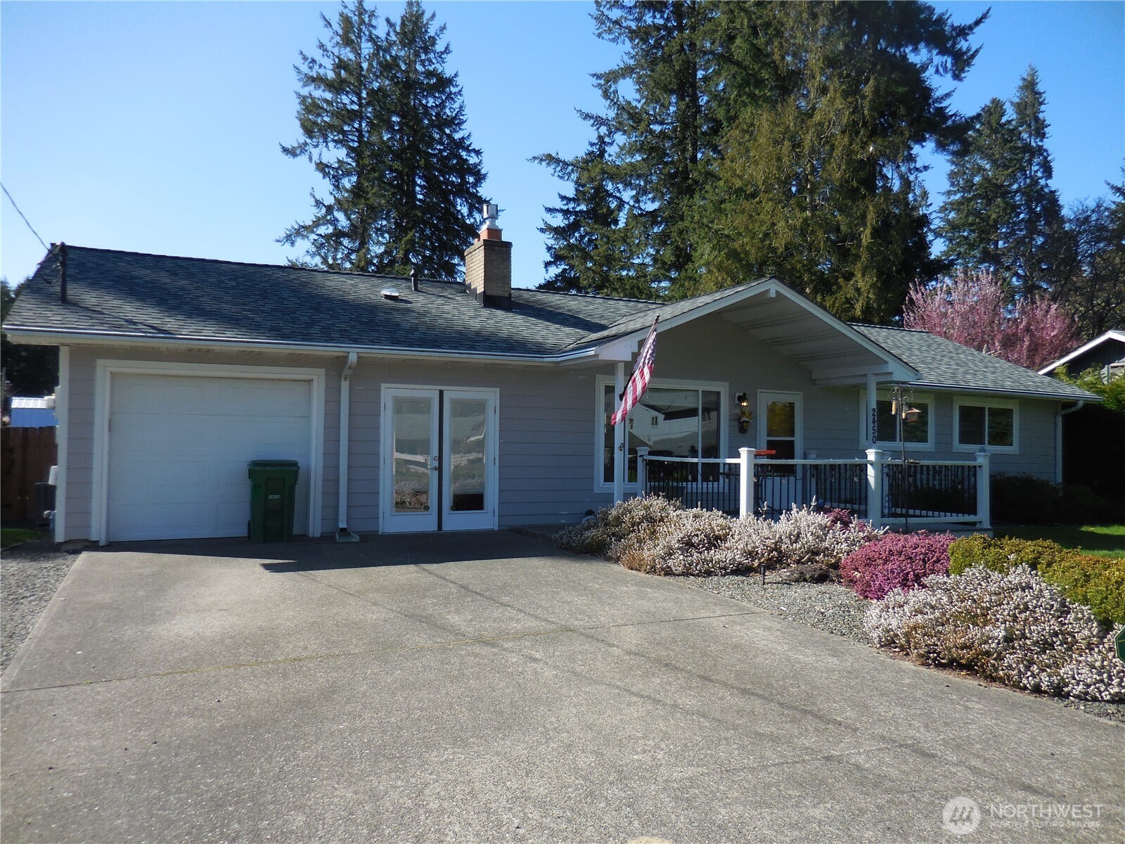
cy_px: 422
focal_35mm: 25
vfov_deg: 54.9
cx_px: 562
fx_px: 812
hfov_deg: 69.4
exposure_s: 1/800
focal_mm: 4.5
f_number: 3.3
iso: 125
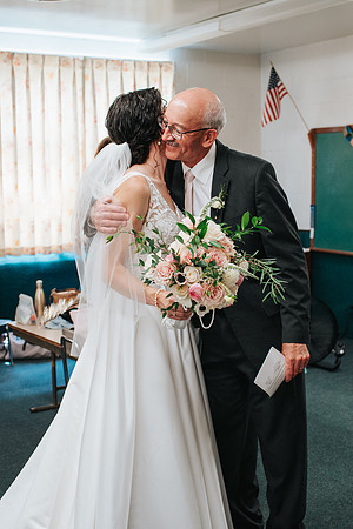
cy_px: 264
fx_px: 771
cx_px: 185
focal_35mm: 52
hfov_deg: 25.8
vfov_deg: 37.9
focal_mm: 35
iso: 1000
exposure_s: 1/125
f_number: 3.2
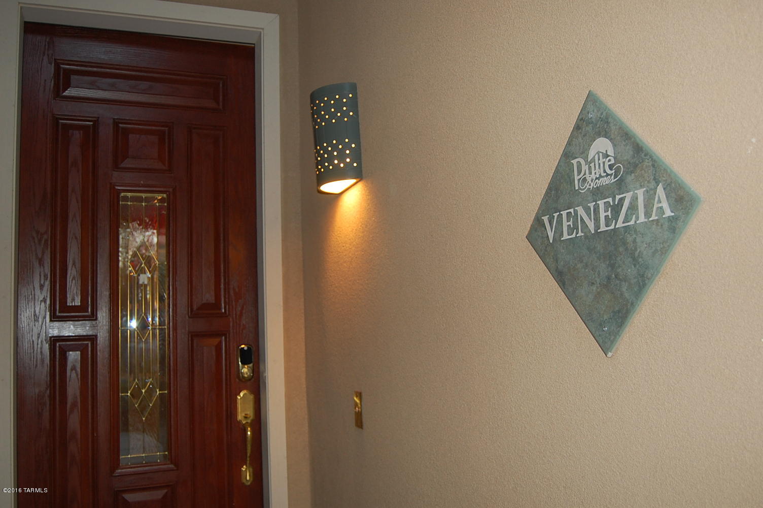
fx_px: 699
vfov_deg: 39.9
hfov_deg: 57.3
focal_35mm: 33
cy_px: 254
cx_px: 382
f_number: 3.8
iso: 400
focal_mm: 22
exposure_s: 1/60
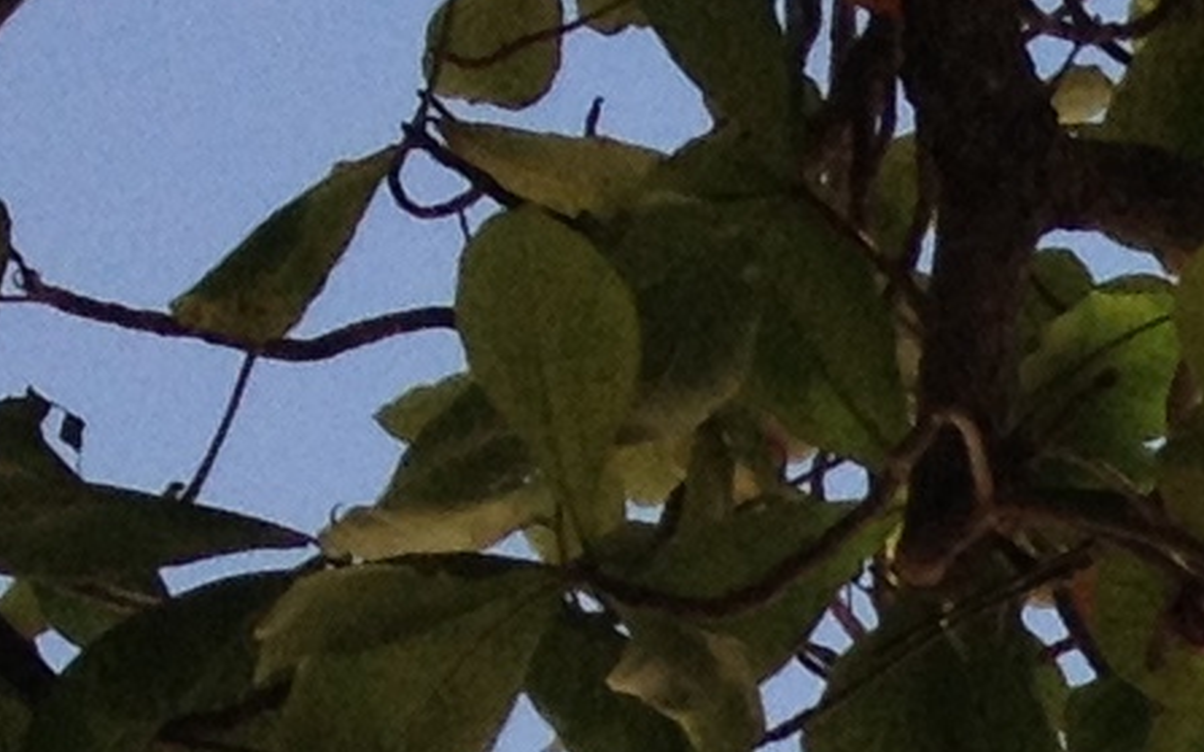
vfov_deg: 4.5
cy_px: 2747
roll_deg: +1.2
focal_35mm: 271
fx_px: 8889
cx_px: 3599
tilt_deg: -5.1
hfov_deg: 7.0
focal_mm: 4.28
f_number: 2.4
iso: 50
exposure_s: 1/3460
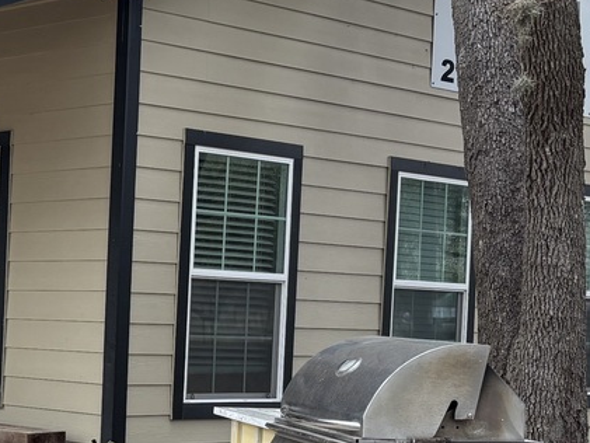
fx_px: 1517
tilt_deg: -1.9
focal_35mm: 89
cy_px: 356
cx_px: -108
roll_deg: -1.5
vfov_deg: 16.5
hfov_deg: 20.6
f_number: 1.6
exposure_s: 1/462
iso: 50
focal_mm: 5.96
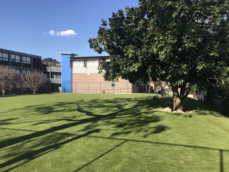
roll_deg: +0.7
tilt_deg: -1.0
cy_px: 86
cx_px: 114
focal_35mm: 28
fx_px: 185
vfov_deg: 49.7
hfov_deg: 63.4
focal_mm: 3.99
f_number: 1.8
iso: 20
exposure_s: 1/1546
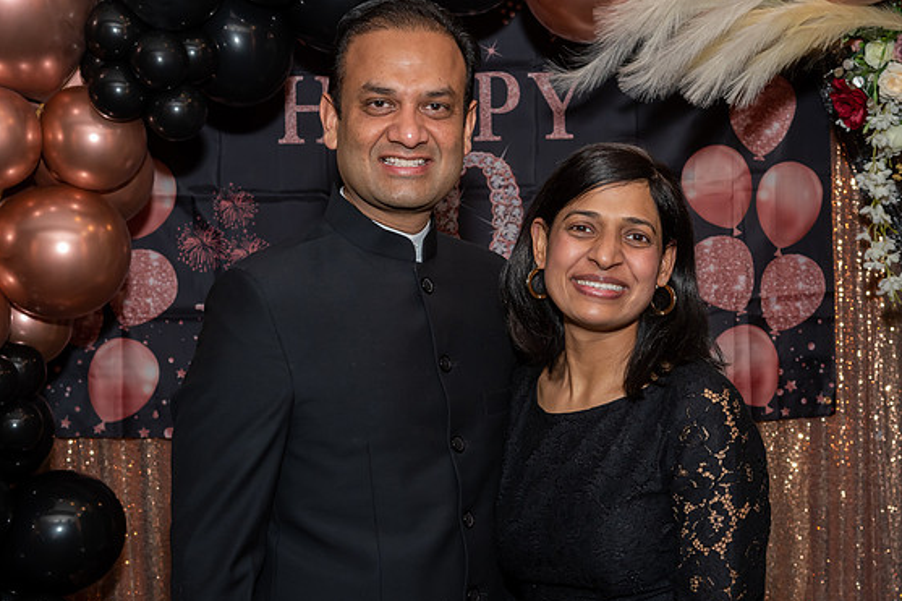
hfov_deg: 28.1
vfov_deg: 18.9
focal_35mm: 72
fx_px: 1803
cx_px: 505
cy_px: 302
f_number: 7.1
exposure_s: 1/250
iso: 500
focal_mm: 38
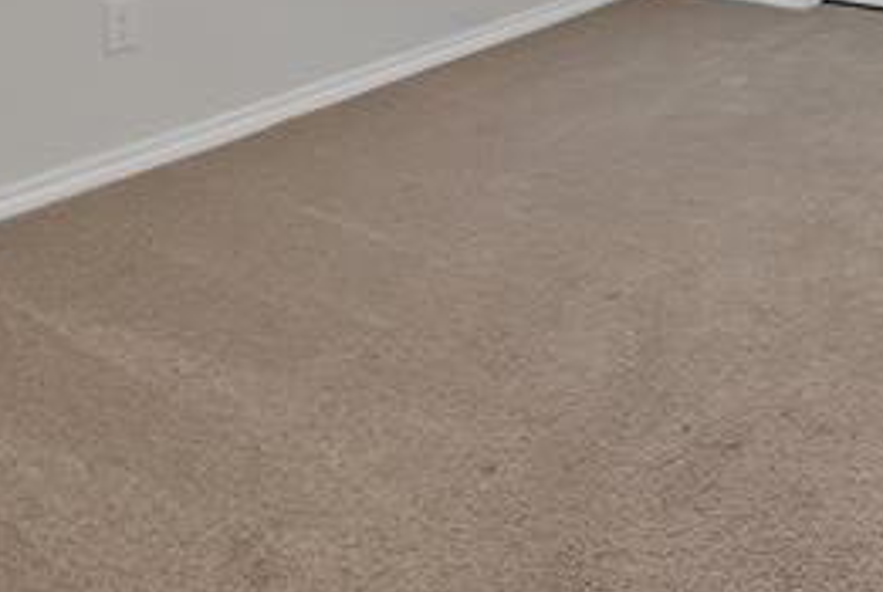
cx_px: 829
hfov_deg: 38.4
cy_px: -298
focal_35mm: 47
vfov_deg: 23.2
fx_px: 1155
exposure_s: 1/2.5
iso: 640
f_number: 9
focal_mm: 12
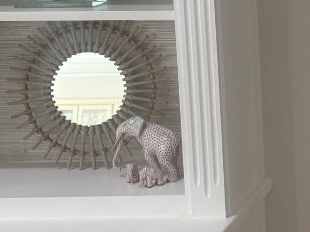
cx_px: 528
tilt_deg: -9.1
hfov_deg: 15.8
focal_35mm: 109
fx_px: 976
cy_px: 21
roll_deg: +0.7
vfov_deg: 13.4
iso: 125
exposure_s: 1/60
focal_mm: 6.76
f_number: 1.78
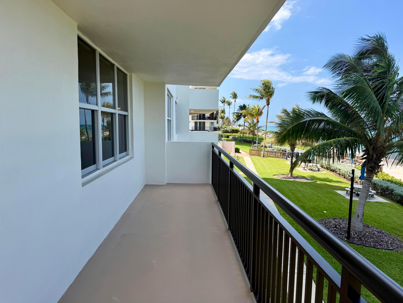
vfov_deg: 56.8
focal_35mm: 24
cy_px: 152
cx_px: 202
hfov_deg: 71.6
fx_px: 279
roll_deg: -0.7
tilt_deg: -5.7
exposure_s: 1/2611
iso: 80
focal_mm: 6.76
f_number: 1.78
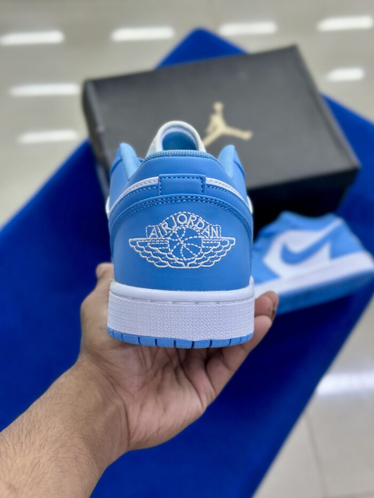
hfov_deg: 30.3
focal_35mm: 48
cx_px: 187
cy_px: 249
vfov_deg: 39.7
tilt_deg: -60.4
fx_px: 691
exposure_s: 1/100
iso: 80
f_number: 1.78
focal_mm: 6.86
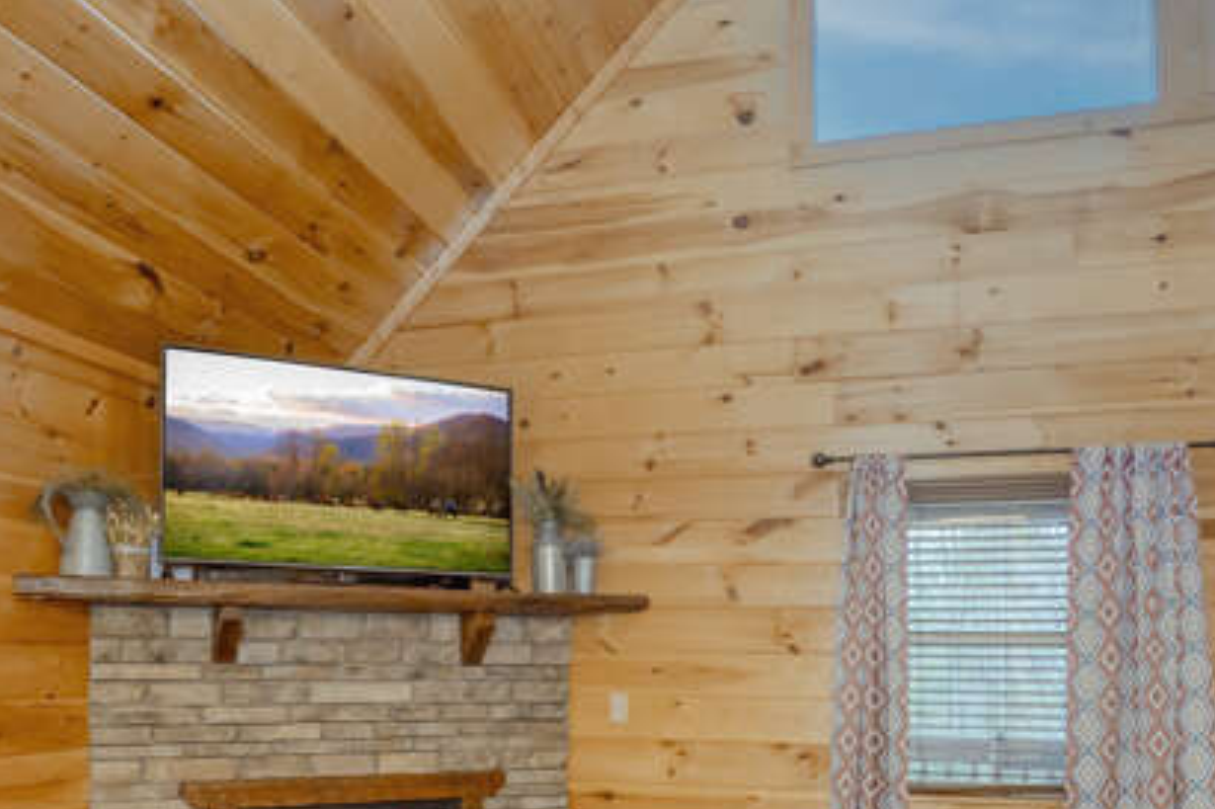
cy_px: 661
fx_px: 1012
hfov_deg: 61.9
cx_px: 557
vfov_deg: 41.5
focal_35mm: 30
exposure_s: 1/200
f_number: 6.3
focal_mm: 16
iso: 800
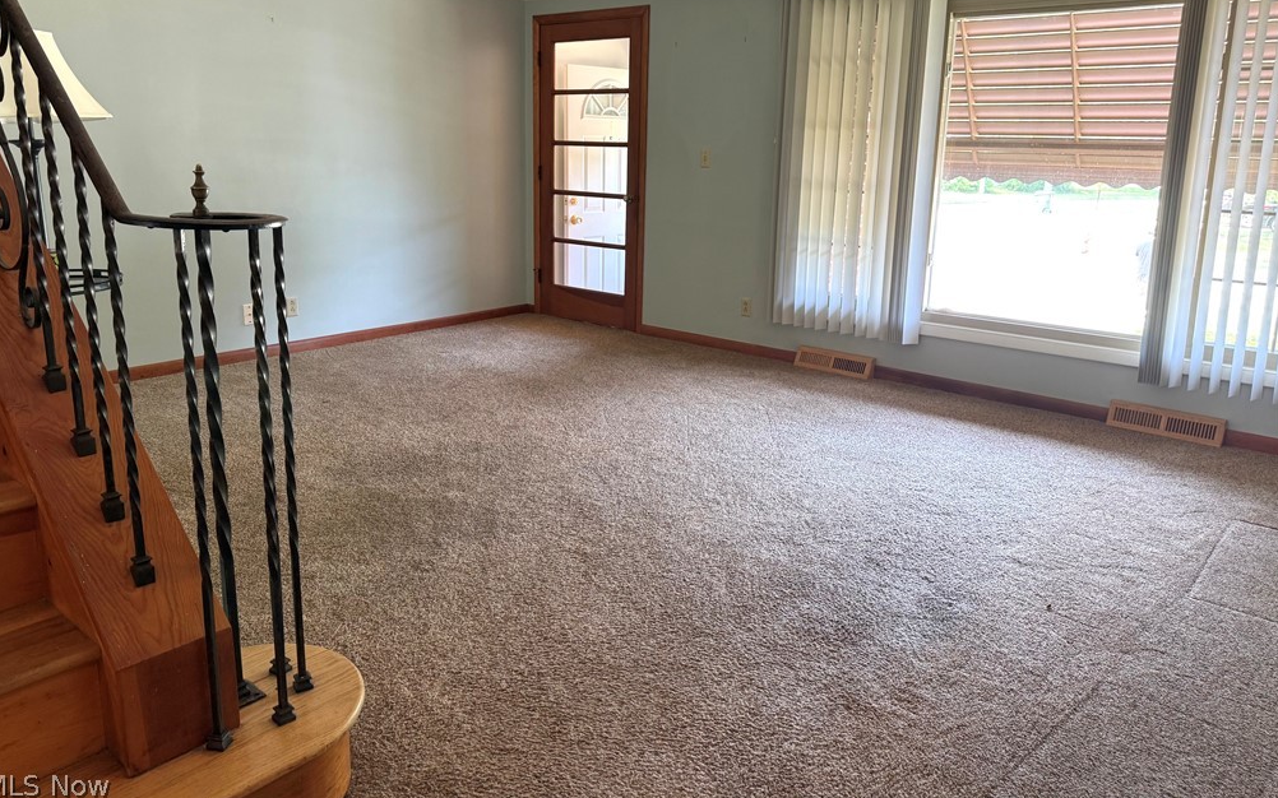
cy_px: 317
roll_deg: -1.4
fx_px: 905
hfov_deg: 70.4
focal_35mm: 26
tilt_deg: -10.7
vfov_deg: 47.3
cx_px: 630
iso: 160
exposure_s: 1/60
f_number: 1.78
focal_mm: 6.76
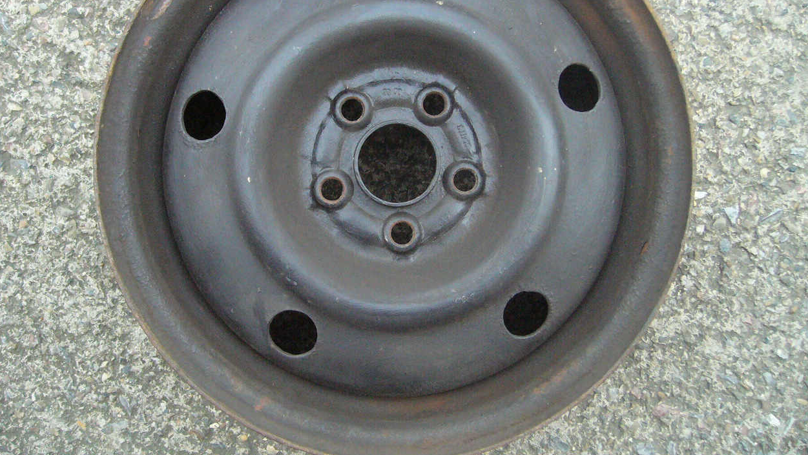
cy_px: 169
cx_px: 406
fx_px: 836
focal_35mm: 39
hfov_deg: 51.6
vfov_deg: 30.3
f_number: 2.8
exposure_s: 1/400
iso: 400
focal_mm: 5.8
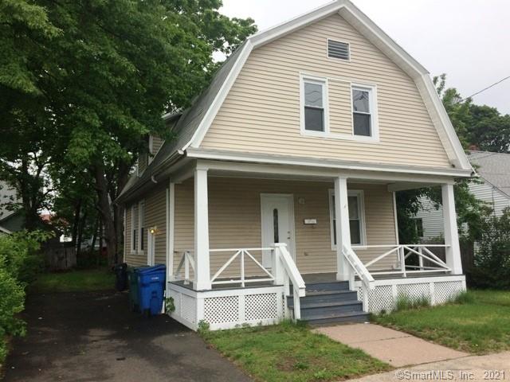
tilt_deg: +7.5
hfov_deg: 61.7
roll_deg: +1.5
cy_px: 191
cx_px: 255
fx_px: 427
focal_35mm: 29
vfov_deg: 48.2
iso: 32
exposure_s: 1/1414
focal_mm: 4.15
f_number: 2.2
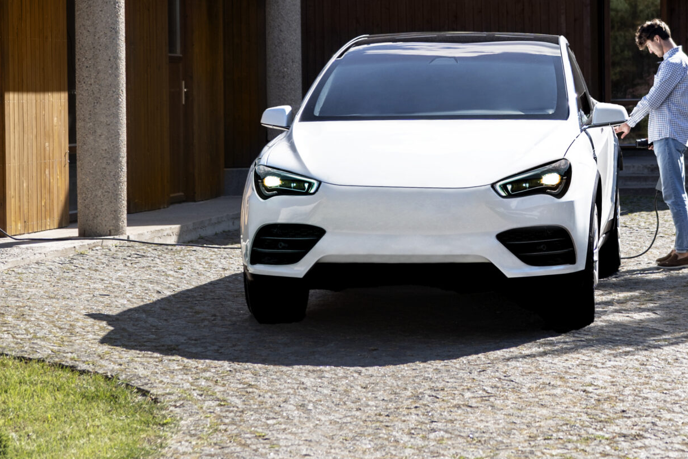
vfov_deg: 12.5
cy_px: 84
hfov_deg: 18.6
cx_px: 530
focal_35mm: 109
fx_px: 2083
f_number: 2.2
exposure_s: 1/1250
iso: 100
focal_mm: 35
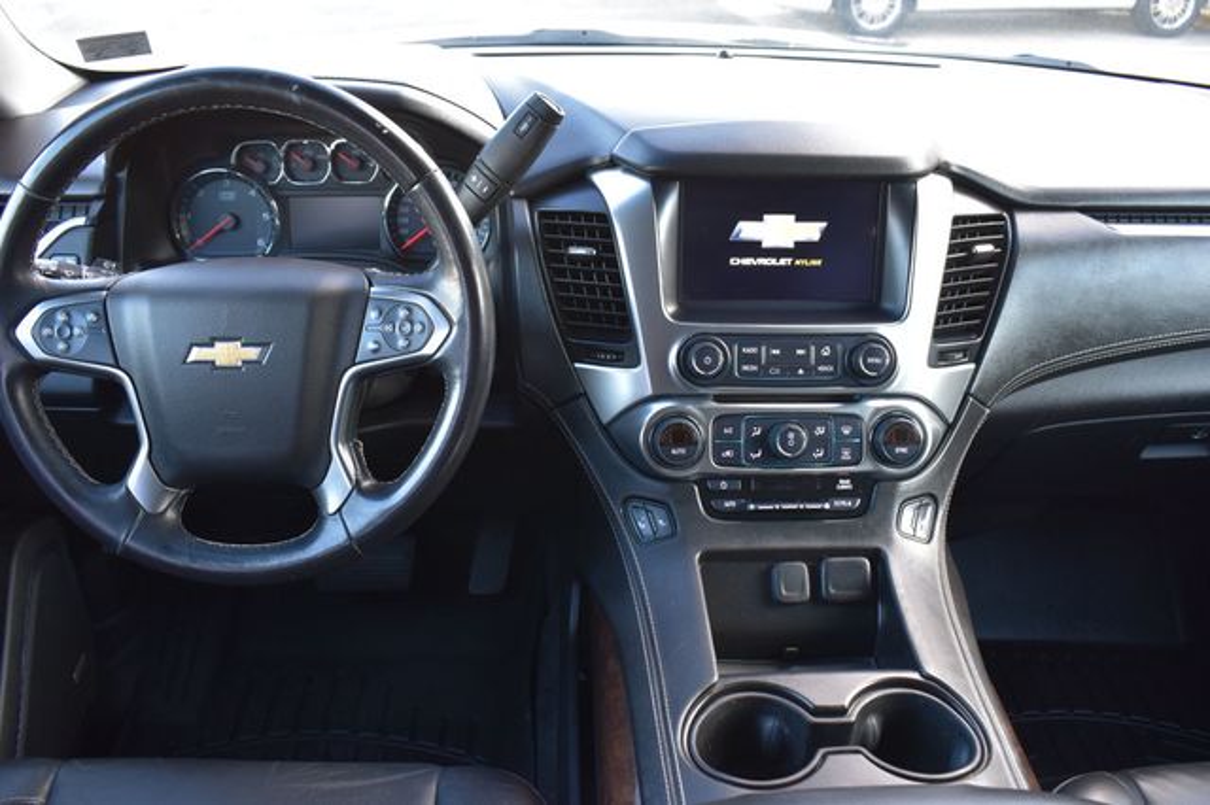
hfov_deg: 59.5
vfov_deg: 41.7
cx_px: 605
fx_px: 1058
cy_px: 402
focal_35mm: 32
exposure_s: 1/15
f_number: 6.3
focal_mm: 21
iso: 400
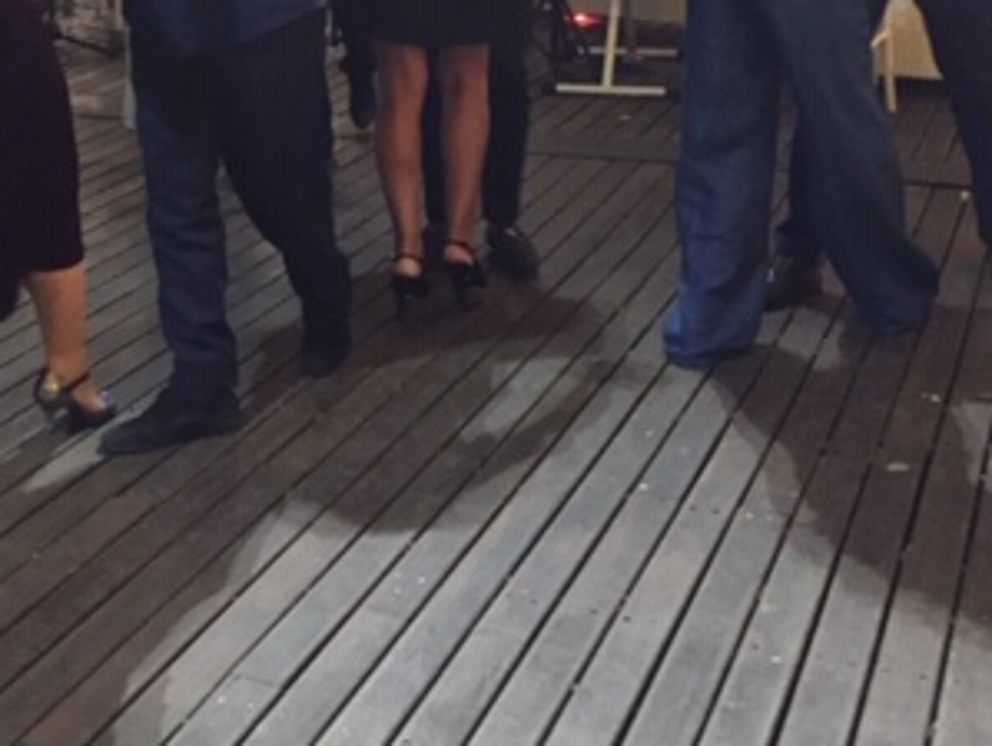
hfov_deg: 30.9
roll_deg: +0.4
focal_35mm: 62
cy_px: 126
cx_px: 325
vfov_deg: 23.3
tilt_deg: -12.2
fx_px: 1779
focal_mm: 4.15
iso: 320
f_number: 2.2
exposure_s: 1/17
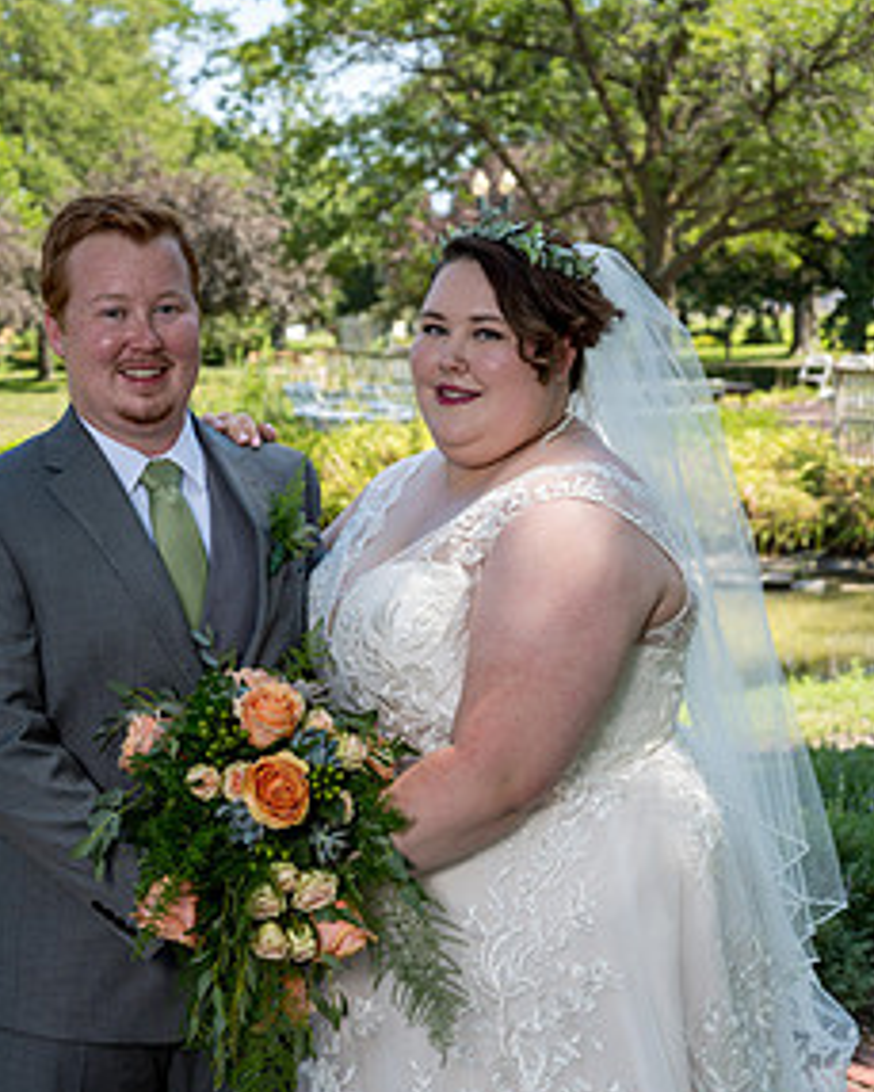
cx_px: 355
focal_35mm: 59
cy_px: 848
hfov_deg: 25.8
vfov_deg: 31.3
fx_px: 1907
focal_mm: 40
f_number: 5
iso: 125
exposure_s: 1/200
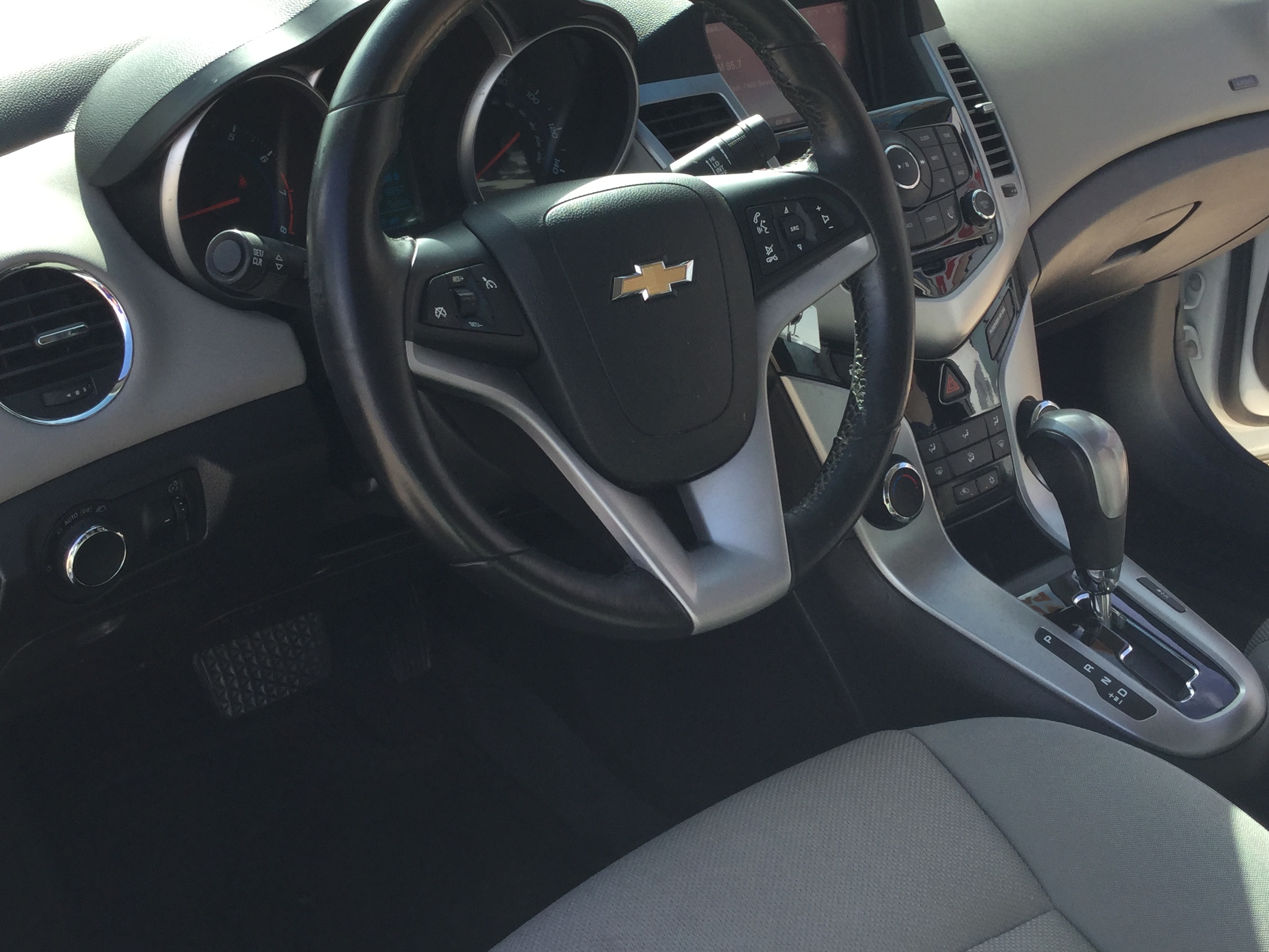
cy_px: 316
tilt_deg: -21.9
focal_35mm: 46
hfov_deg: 41.2
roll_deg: -4.6
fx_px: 1686
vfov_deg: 31.3
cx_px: 649
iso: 25
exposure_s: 1/259
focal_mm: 3.3
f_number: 2.4
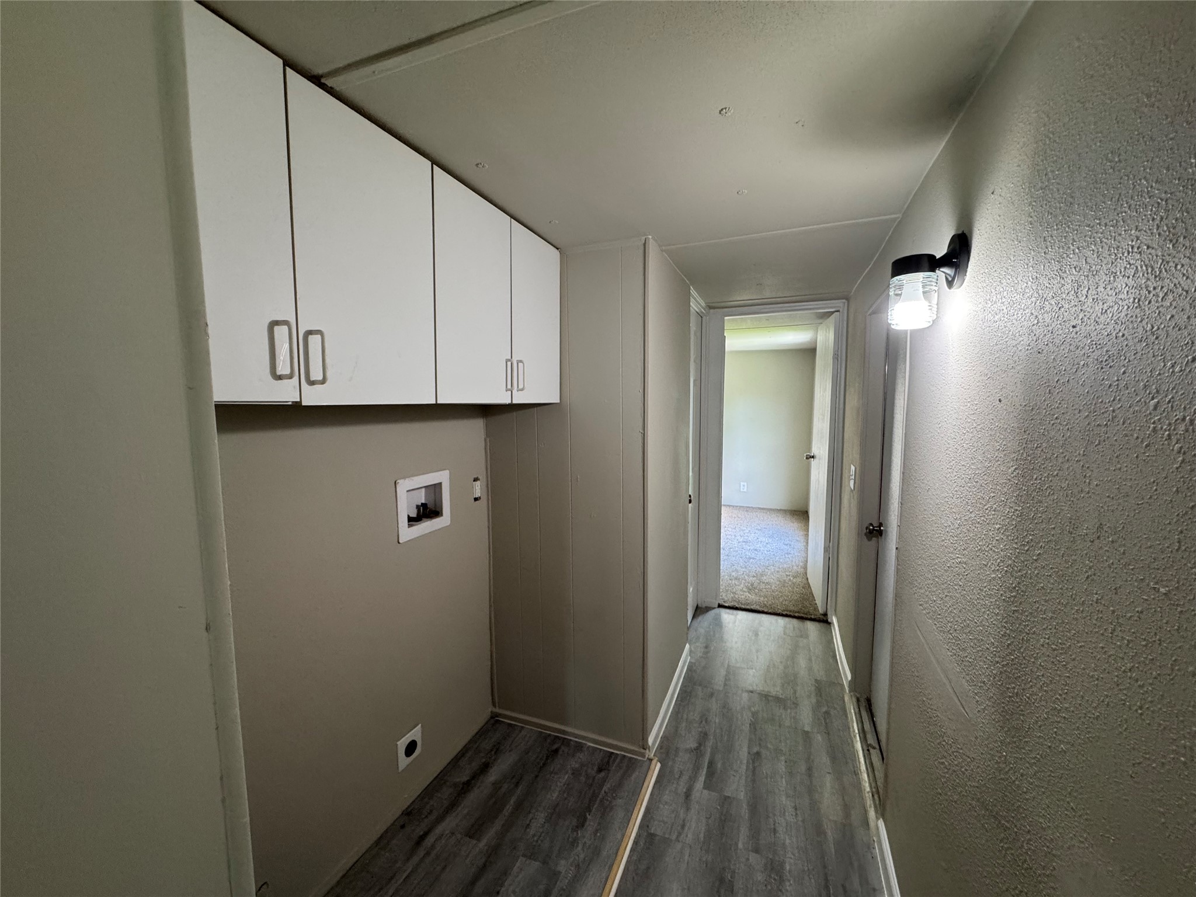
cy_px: 448
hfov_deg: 102.1
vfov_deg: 85.7
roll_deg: -0.1
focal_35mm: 14
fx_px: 484
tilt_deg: -7.1
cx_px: 598
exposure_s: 1/120
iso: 320
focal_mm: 2.22
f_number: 2.2
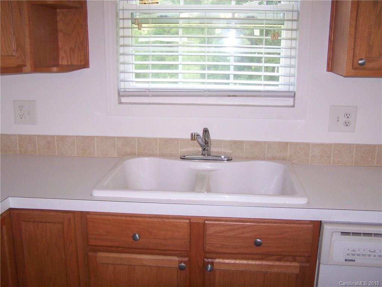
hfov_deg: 49.0
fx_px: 419
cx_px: 191
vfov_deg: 37.7
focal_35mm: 38
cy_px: 144
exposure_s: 1/60
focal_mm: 6.3
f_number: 2.8
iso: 140
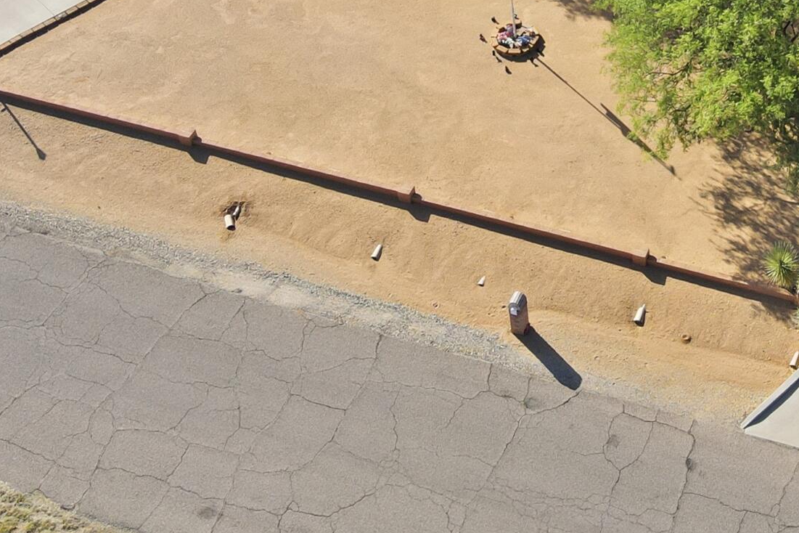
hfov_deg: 28.6
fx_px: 1509
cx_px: 701
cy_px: -86
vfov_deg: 19.0
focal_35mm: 68
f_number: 2.8
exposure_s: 1/400
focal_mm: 4.5
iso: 100
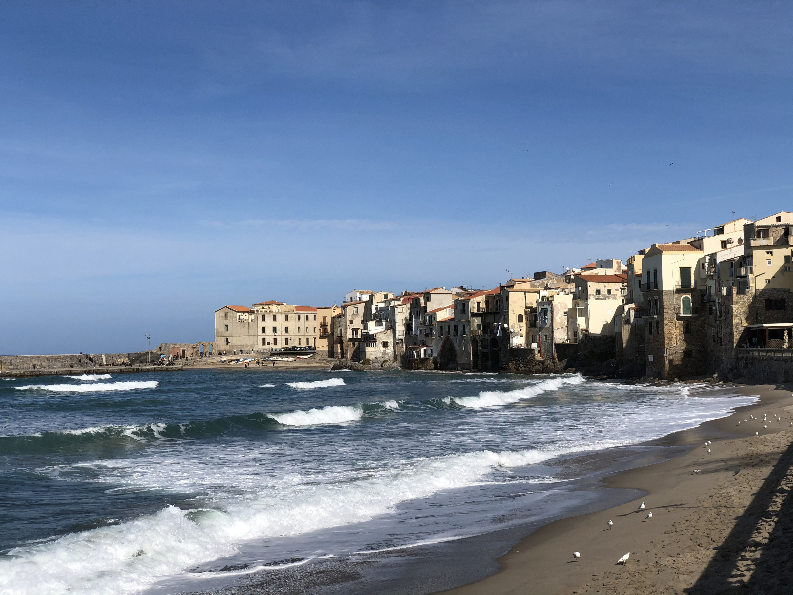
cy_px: 298
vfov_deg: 28.0
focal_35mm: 52
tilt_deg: +2.3
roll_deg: +2.0
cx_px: 396
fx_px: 1191
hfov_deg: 36.8
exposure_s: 1/2315
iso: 16
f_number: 2.4
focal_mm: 6
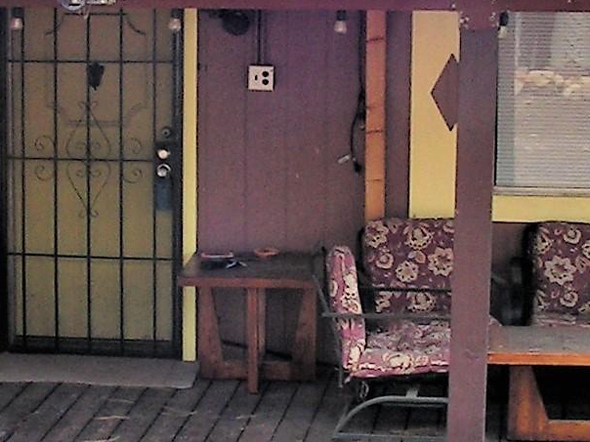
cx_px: 278
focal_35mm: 119
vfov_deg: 12.4
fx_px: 2028
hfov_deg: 16.5
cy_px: 190
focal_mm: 6
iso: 64
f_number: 4.8
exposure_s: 1/40
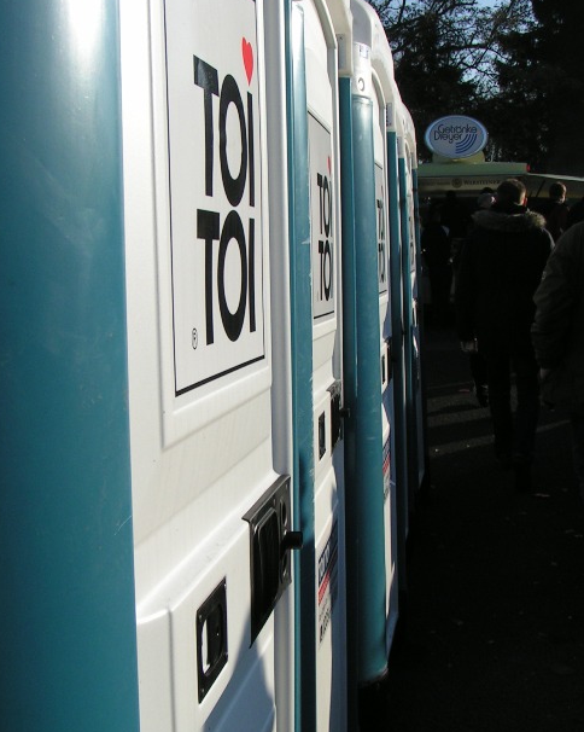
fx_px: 1060
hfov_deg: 30.8
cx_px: 271
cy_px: 352
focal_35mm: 49
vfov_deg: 38.1
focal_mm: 5.8
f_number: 5.6
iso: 50
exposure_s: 1/640
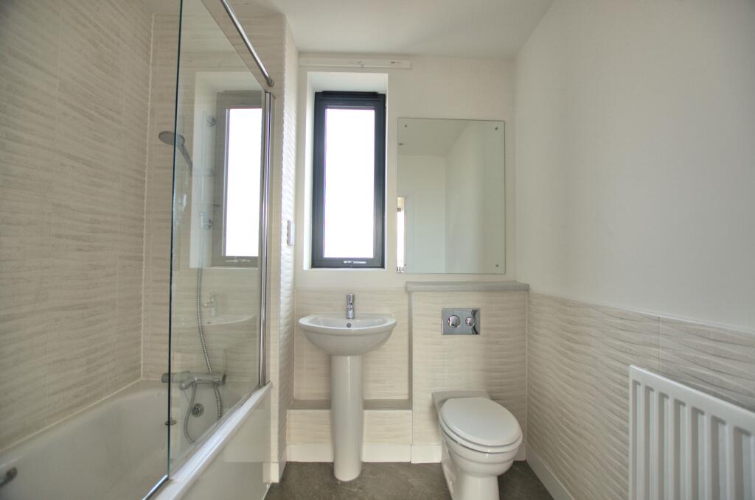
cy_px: 250
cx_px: 378
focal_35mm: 15
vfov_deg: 77.1
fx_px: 314
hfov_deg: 100.5
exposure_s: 1/30
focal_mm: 10
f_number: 3.5
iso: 100
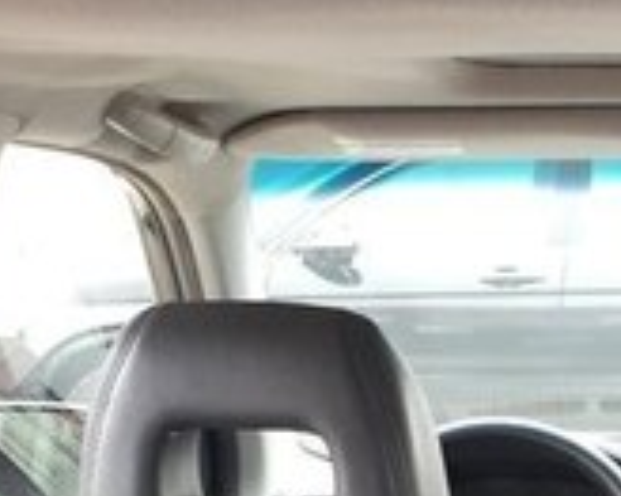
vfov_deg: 13.1
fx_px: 1947
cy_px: 899
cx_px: 844
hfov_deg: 16.9
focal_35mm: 106
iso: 100
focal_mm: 3.6
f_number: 1.9
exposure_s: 1/33
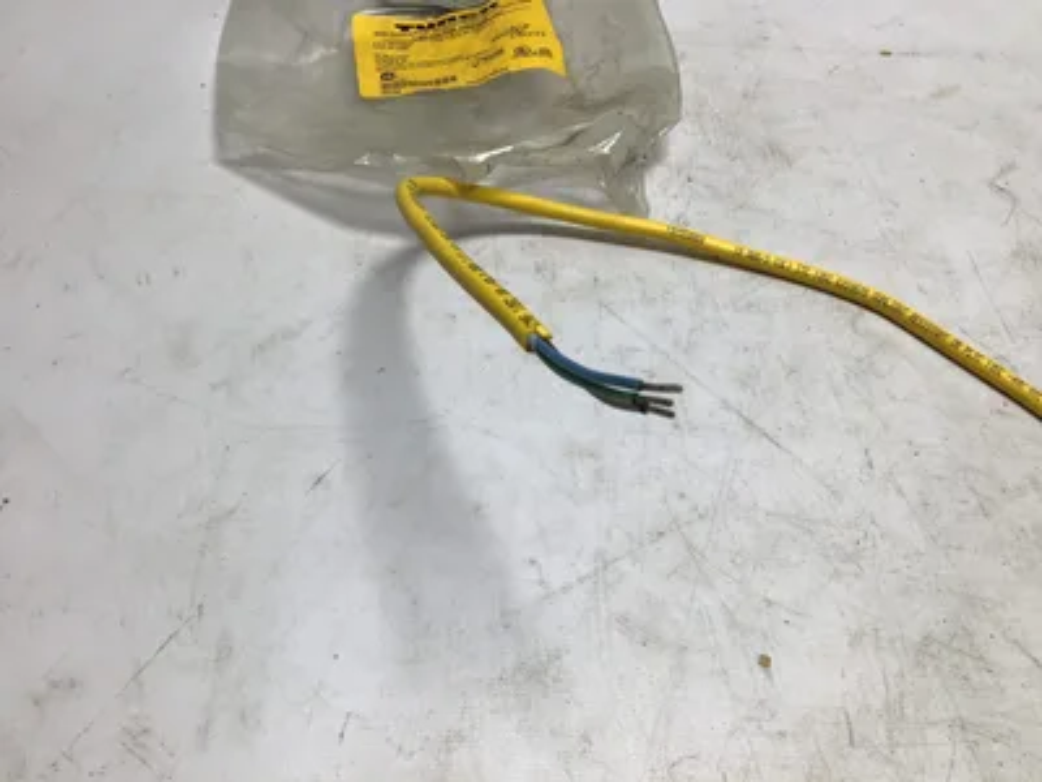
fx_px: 933
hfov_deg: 58.4
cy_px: 391
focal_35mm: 31
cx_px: 521
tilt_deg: -53.8
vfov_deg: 45.4
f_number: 2.4
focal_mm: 3.3
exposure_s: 1/202
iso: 25
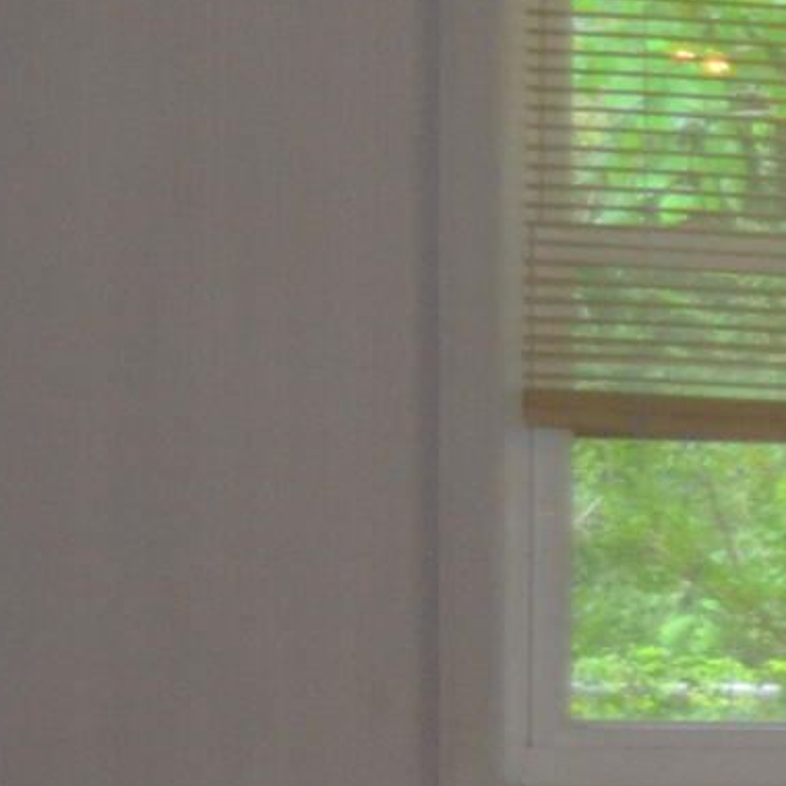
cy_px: 915
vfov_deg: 6.2
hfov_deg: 5.6
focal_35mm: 281
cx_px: 2813
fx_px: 7219
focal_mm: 28
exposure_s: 1/60
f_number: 4.5
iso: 720
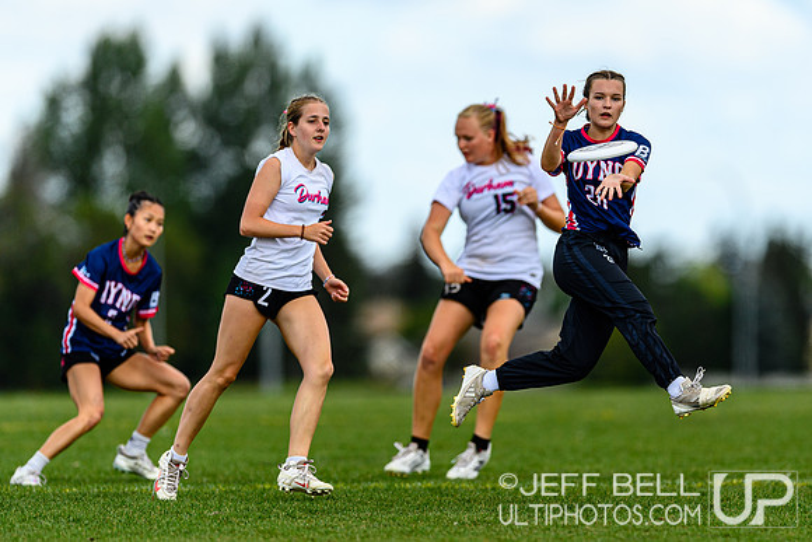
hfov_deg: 3.5
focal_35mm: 584
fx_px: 13168
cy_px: 327
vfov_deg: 2.4
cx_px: 543
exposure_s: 1/1600
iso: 100
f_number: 3.2
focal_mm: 400
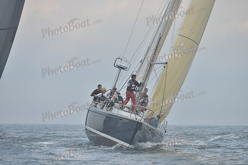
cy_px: 82
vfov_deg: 5.7
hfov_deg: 8.6
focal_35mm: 240
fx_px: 1654
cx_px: 124
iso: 280
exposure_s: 1/800
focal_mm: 240
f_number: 7.1
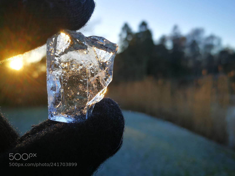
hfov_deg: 65.3
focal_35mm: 27
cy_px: 88
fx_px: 183
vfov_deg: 51.4
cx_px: 118
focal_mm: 3.95
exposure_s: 1/214
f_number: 2.2
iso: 50
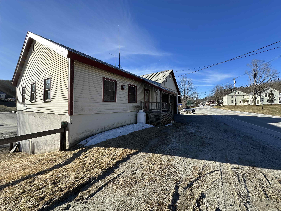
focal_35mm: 14
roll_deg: -0.6
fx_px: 114
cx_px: 140
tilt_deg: +1.3
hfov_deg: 102.1
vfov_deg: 85.7
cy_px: 106
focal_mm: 2.22
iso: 40
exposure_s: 1/812
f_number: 2.2
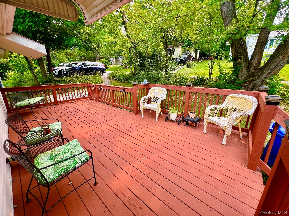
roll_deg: +0.6
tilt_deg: -17.0
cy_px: 108
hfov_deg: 106.2
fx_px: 109
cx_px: 144
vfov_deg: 89.9
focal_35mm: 13
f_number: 1.8
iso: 25
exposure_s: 1/138
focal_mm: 1.57
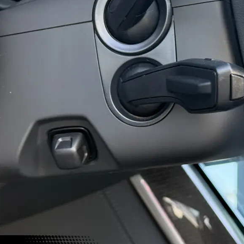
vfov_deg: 16.4
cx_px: 199
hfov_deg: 16.4
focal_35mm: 105
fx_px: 837
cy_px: 30
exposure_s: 1/60
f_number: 1.78
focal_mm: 6.76
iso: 250
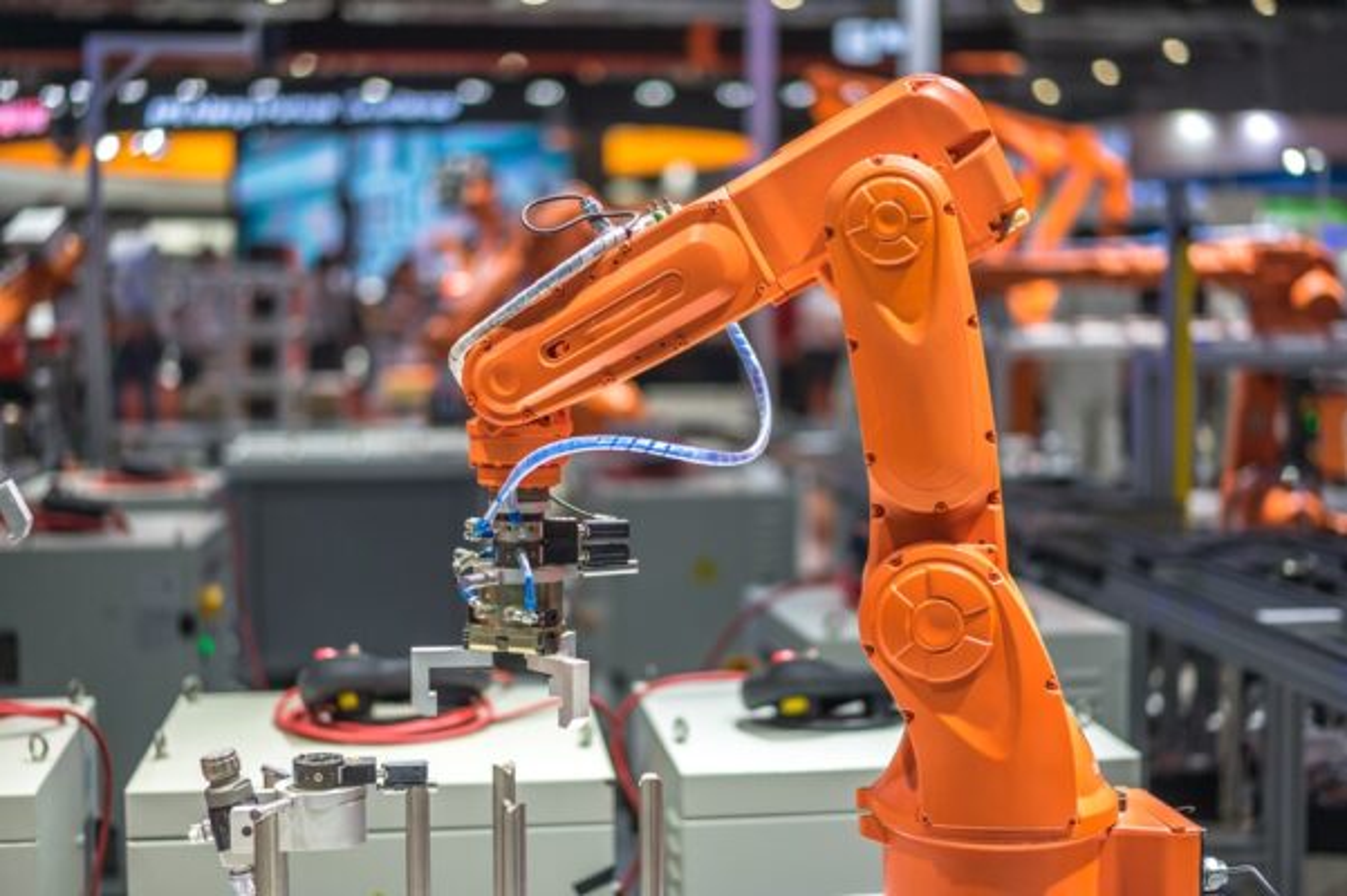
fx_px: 2057
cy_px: 448
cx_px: 674
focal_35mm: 55
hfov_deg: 36.3
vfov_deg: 24.6
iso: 250
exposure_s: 1/800
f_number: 1.8
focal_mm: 55
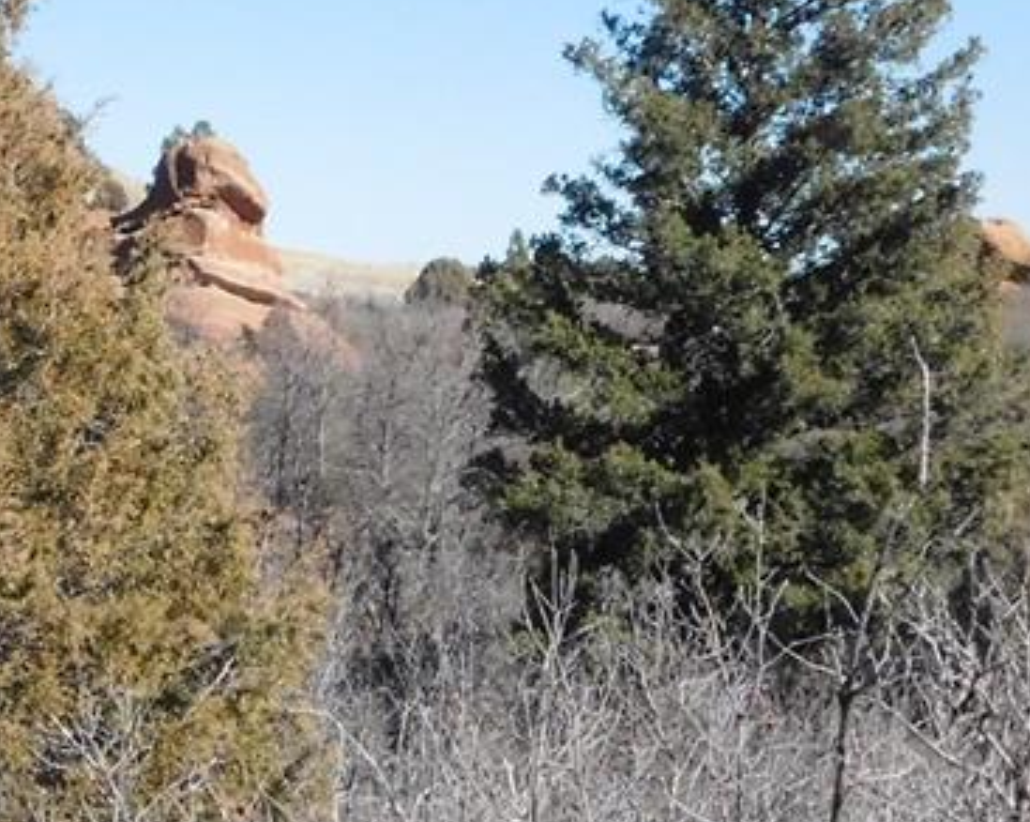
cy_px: 280
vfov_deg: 12.5
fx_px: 3746
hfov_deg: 15.3
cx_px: -34
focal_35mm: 123
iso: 800
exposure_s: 1/1500
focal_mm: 8
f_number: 7.4
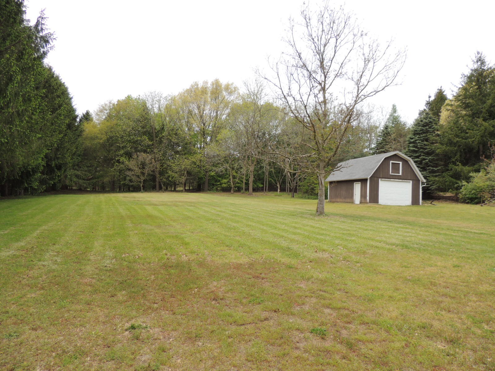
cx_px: 248
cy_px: 186
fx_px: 343
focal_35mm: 24
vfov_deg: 56.8
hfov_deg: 71.6
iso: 100
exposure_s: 1/640
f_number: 3
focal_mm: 4.3
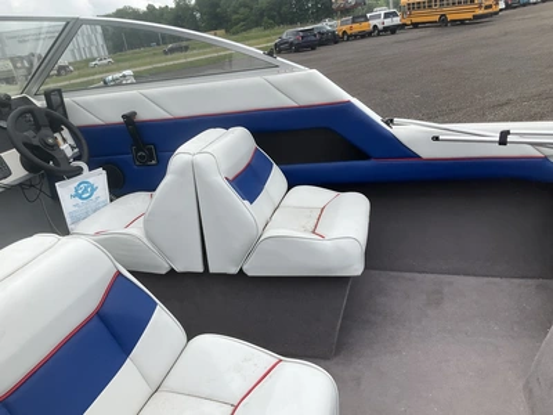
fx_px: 463
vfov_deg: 48.2
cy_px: 208
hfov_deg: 61.7
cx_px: 276
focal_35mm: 29
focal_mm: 3
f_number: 1.8
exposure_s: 1/1577
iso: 25
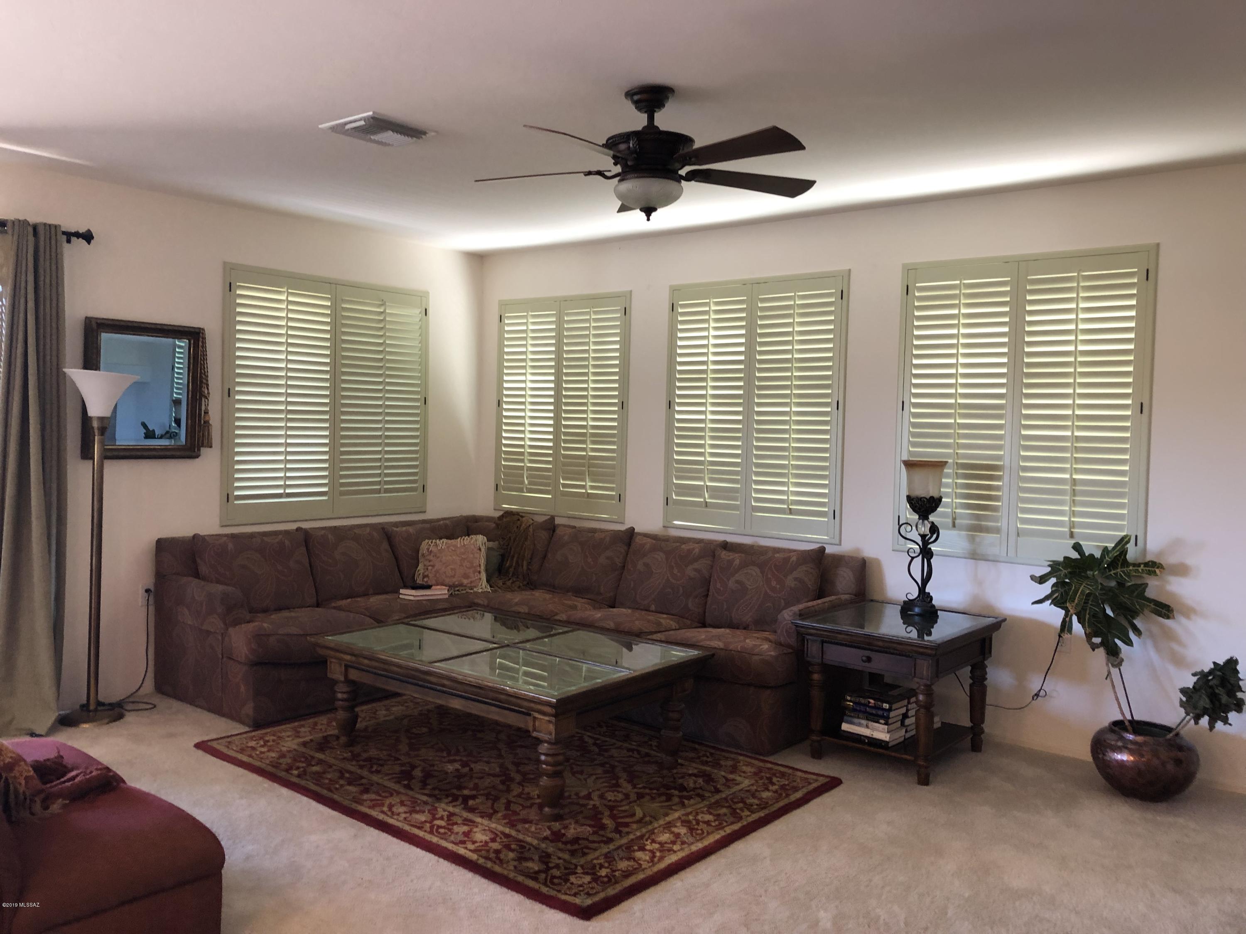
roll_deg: -1.8
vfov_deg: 49.7
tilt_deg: -3.6
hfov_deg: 63.4
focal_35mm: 28
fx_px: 1008
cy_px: 467
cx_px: 623
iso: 40
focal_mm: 3.99
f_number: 1.8
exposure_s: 1/15
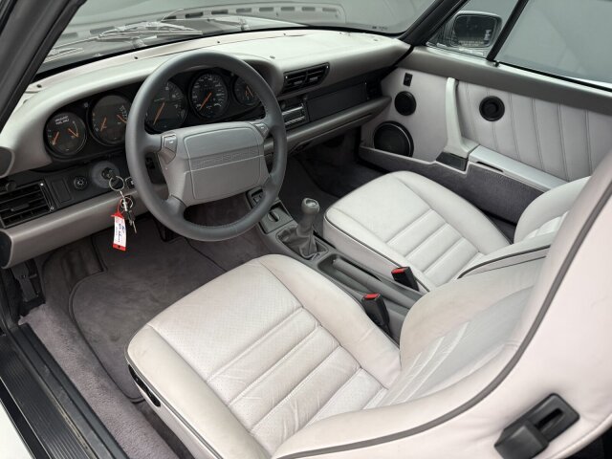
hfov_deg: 71.6
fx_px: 424
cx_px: 306
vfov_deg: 56.8
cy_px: 230
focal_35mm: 24
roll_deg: -3.5
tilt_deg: -35.2
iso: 200
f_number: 1.78
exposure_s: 1/49
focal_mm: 6.76
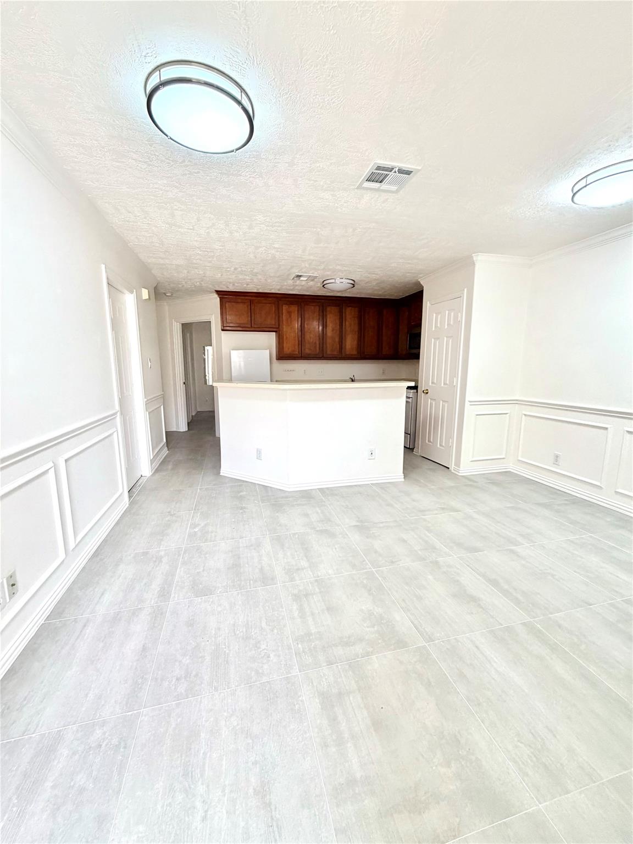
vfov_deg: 102.1
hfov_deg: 85.7
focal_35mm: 14
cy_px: 422
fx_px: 341
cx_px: 316
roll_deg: -0.3
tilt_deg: -8.3
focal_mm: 2.22
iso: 200
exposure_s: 1/120
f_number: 2.2
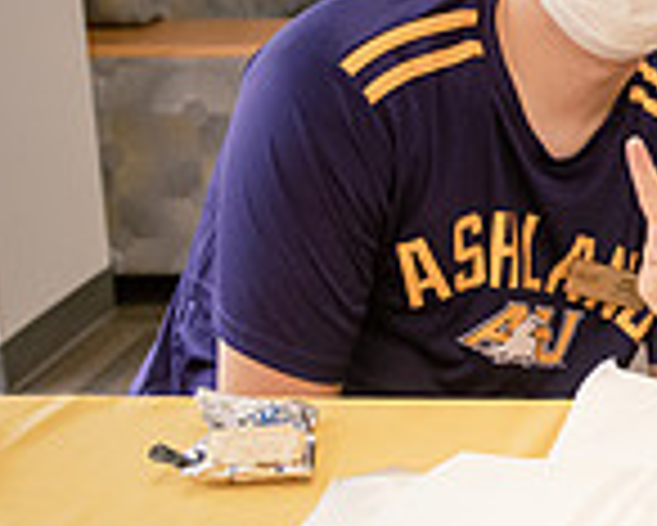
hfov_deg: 15.0
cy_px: 205
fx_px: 2315
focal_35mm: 119
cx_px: 972
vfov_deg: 13.0
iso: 2500
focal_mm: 32
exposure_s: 1/250
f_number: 4.5
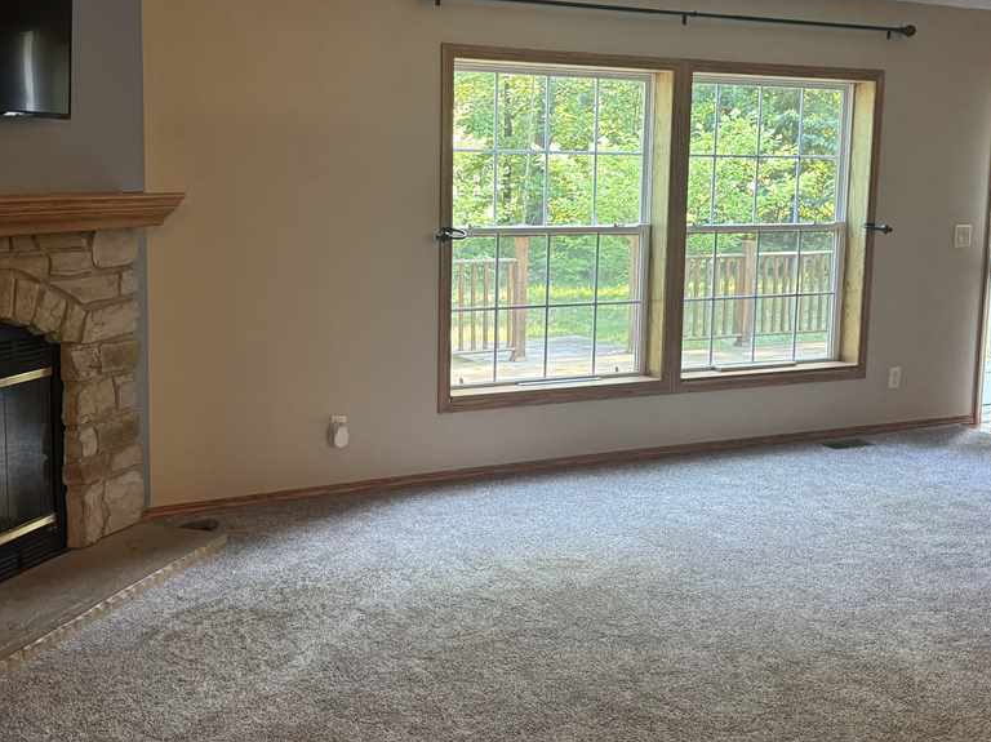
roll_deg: -0.6
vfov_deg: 35.8
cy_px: 299
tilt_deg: -7.4
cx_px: 474
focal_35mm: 40
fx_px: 1144
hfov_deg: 46.8
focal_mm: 6.76
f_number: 1.78
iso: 320
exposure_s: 1/60
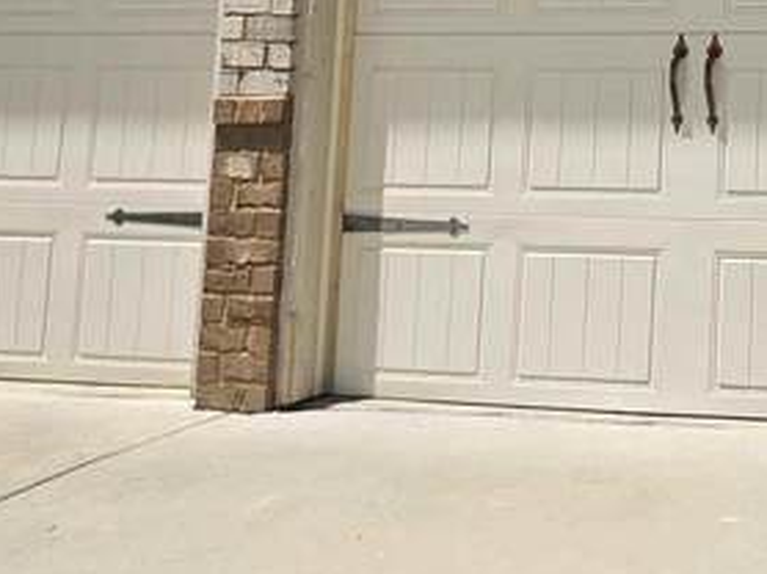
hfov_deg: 17.4
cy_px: -516
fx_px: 2347
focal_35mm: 106
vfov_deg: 12.5
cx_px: 1002
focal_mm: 6.3
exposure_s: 1/688
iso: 10
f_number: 1.7
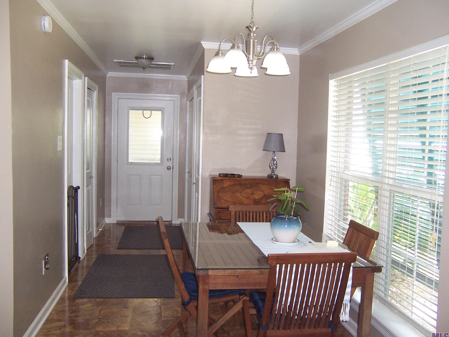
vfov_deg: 41.8
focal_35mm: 34
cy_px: 171
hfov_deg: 54.0
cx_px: 230
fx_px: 441
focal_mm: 5.5
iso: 140
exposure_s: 1/60
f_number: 2.8
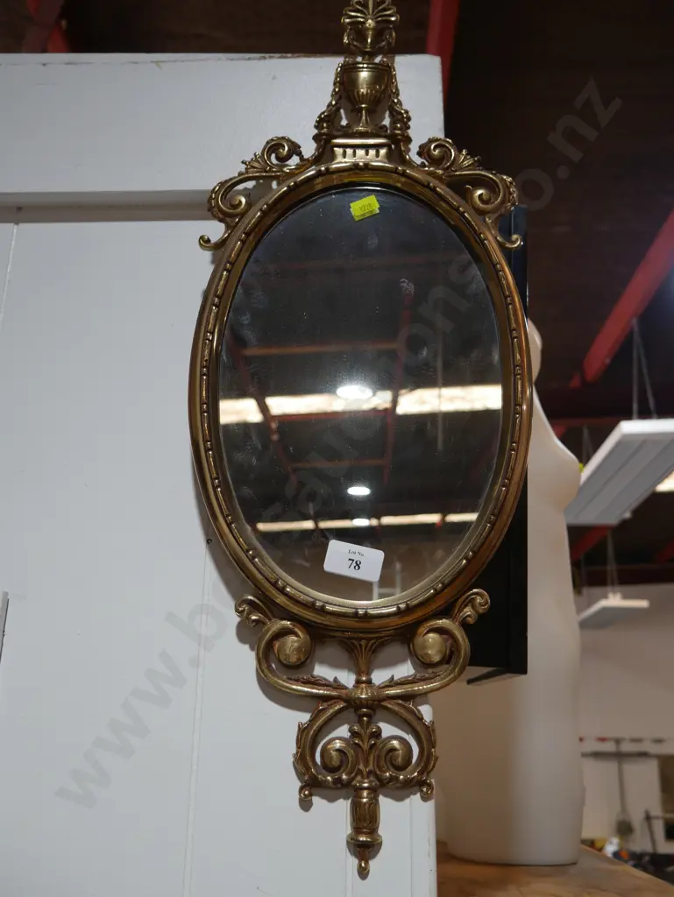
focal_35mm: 32
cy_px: 448
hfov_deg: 44.2
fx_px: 830
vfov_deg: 56.8
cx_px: 337
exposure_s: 1/80
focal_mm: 16
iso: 200
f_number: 3.6
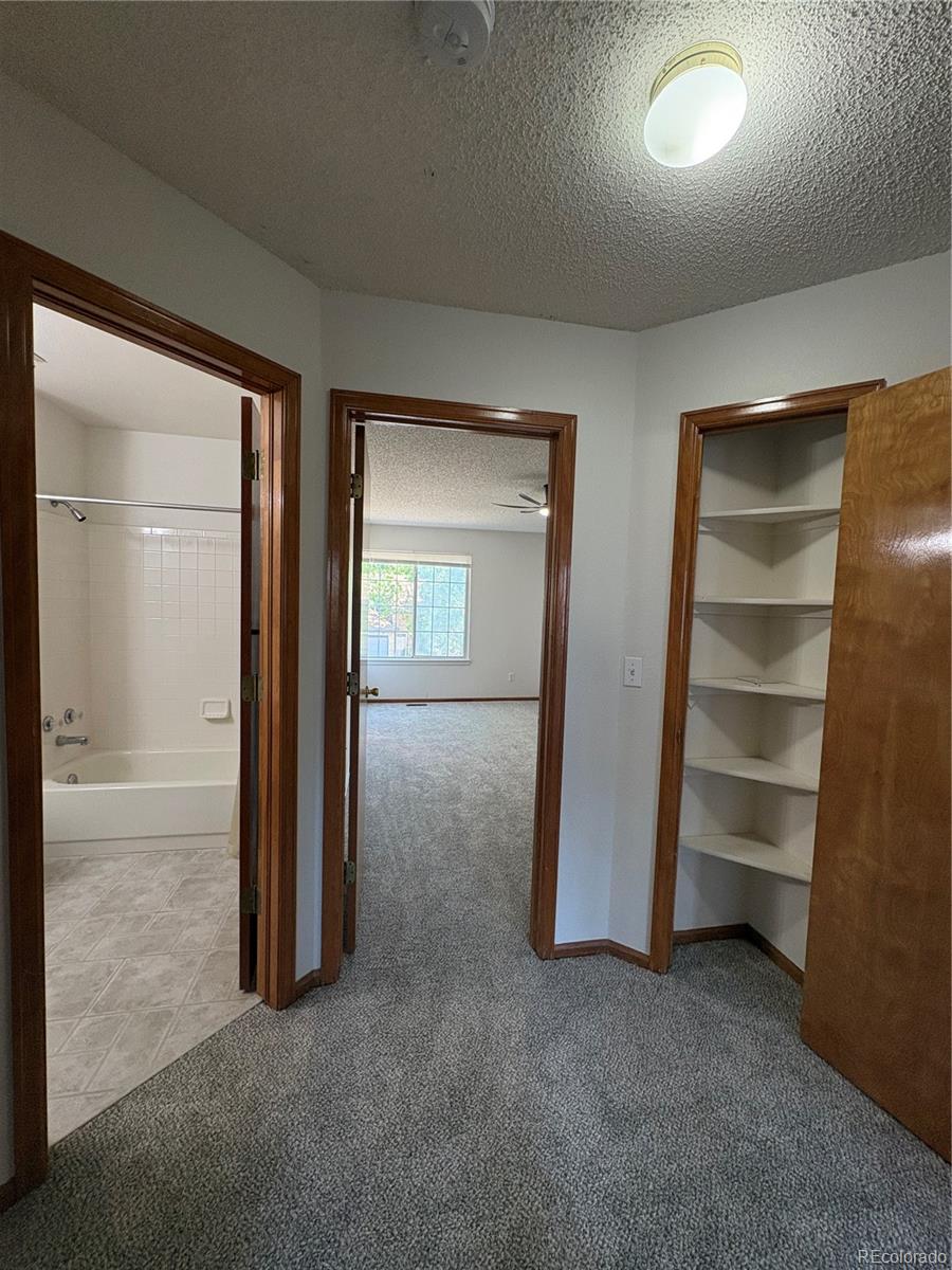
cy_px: 635
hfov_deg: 85.7
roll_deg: -2.6
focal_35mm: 14
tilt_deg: -2.8
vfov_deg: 102.1
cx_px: 476
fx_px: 513
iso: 200
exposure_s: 1/120
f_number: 2.2
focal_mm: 2.22
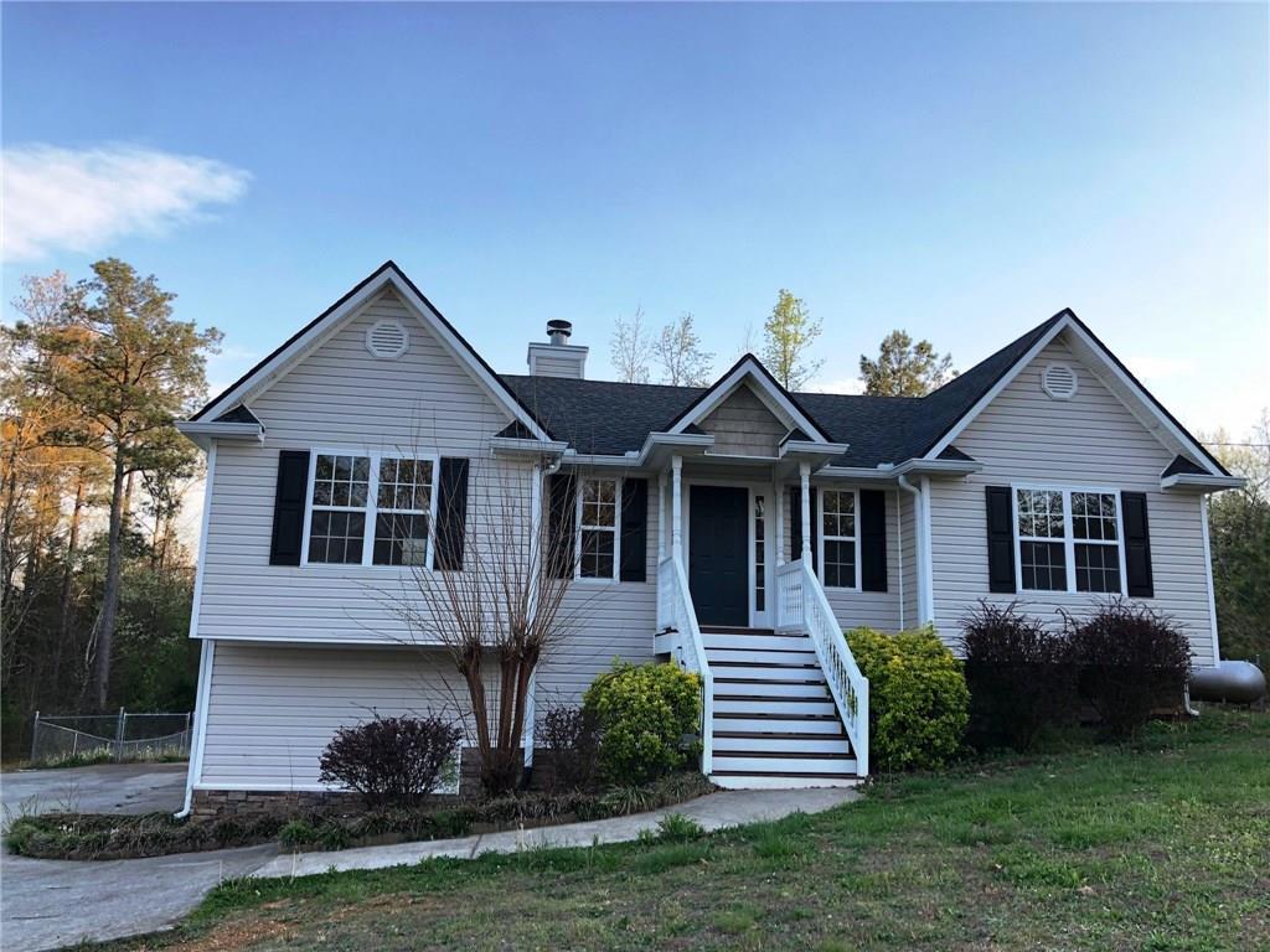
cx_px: 635
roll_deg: -1.1
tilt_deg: +11.6
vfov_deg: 49.7
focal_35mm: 28
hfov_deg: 63.4
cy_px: 476
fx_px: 1027
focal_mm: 3.99
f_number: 1.8
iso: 25
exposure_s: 1/120
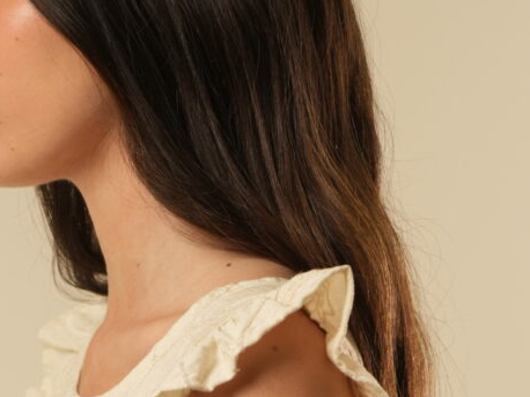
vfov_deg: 7.7
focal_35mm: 189
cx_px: 183
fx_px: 2892
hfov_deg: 10.5
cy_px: 664
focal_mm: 50
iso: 500
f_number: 4
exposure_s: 1/125
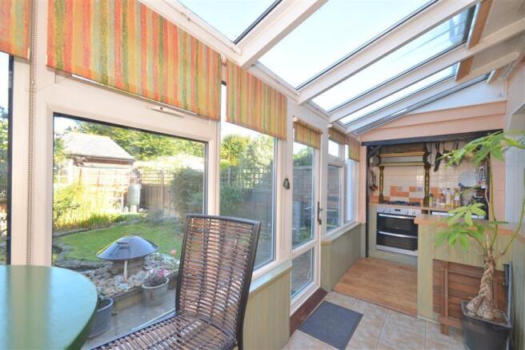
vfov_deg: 77.3
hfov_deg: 100.4
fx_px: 219
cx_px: 262
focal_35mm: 15
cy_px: 175
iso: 500
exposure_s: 1/80
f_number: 8
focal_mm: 10
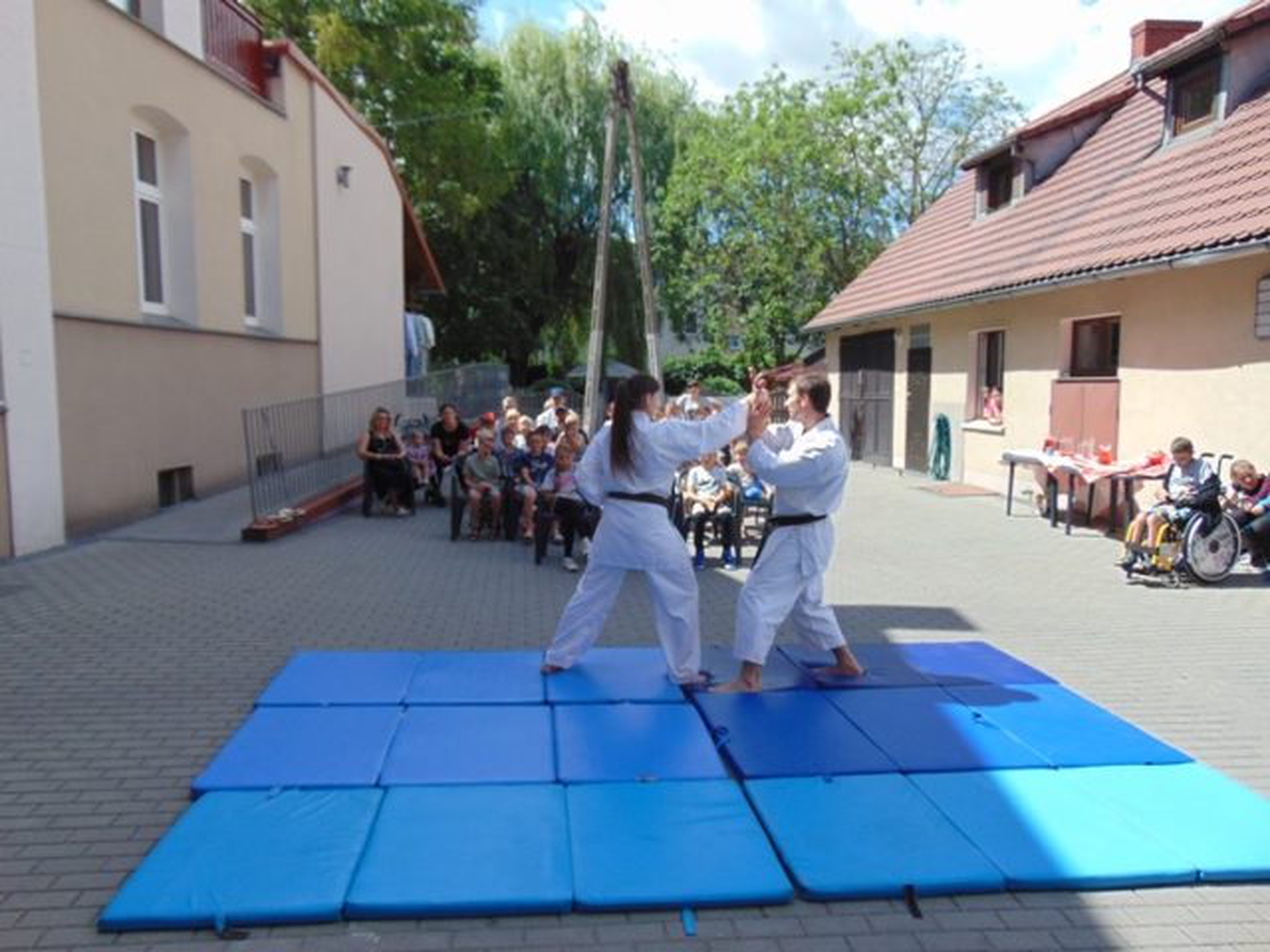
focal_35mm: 25
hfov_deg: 69.4
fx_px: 917
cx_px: 635
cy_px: 476
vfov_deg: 54.9
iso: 80
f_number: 3
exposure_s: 1/640
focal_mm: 4.5
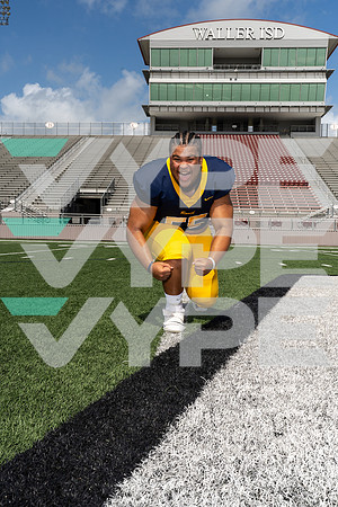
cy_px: 254
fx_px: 479
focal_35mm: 34
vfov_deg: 55.8
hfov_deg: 38.9
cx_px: 169
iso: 100
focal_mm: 34
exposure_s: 1/250
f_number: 11
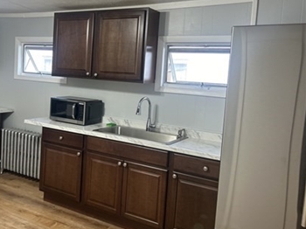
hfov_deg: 47.5
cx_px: 83
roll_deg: -2.7
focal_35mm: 38
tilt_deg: -3.8
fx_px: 336
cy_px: 91
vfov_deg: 37.5
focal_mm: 5.7
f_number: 1.5
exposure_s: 1/60
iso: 64
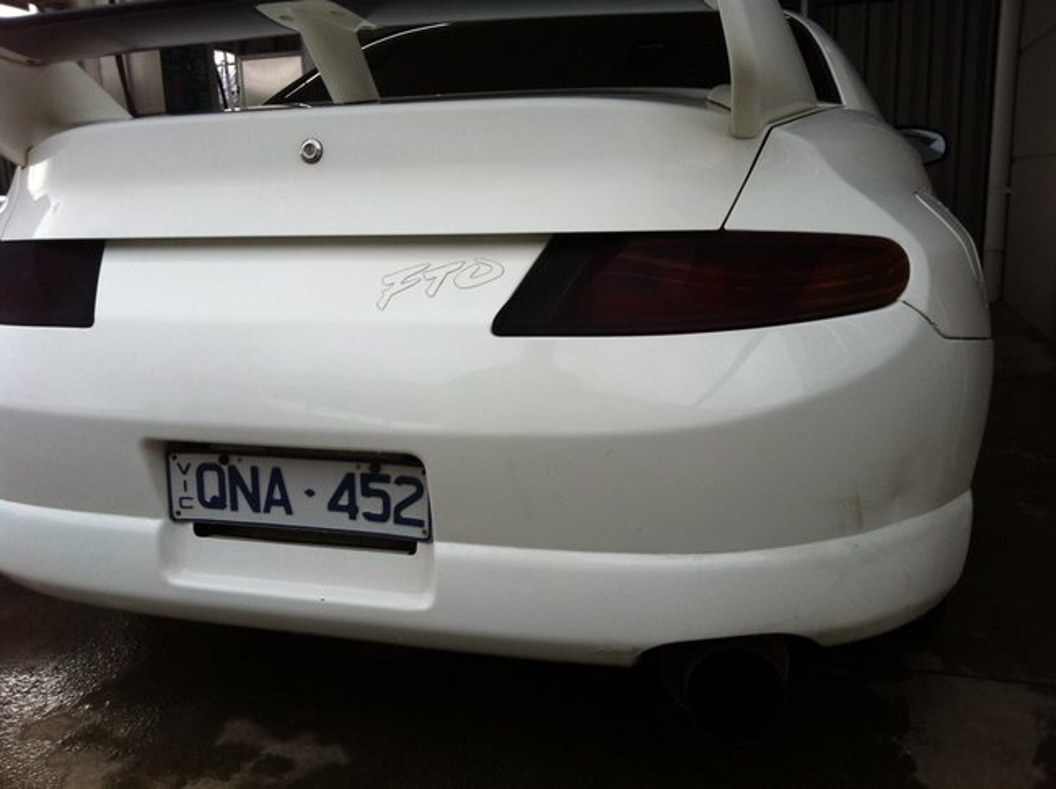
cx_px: 528
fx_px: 1066
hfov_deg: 52.7
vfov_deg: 40.6
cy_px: 394
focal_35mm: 35
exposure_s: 1/402
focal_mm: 3.85
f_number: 2.8
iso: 80
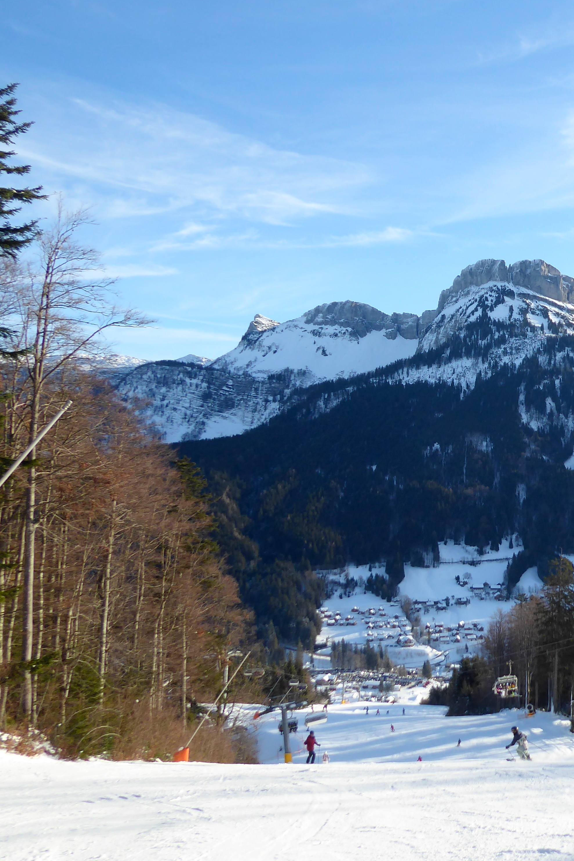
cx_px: 482
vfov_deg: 54.4
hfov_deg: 36.2
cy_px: 428
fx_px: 837
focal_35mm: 35
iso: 80
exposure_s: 1/500
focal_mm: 4.3
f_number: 3.3
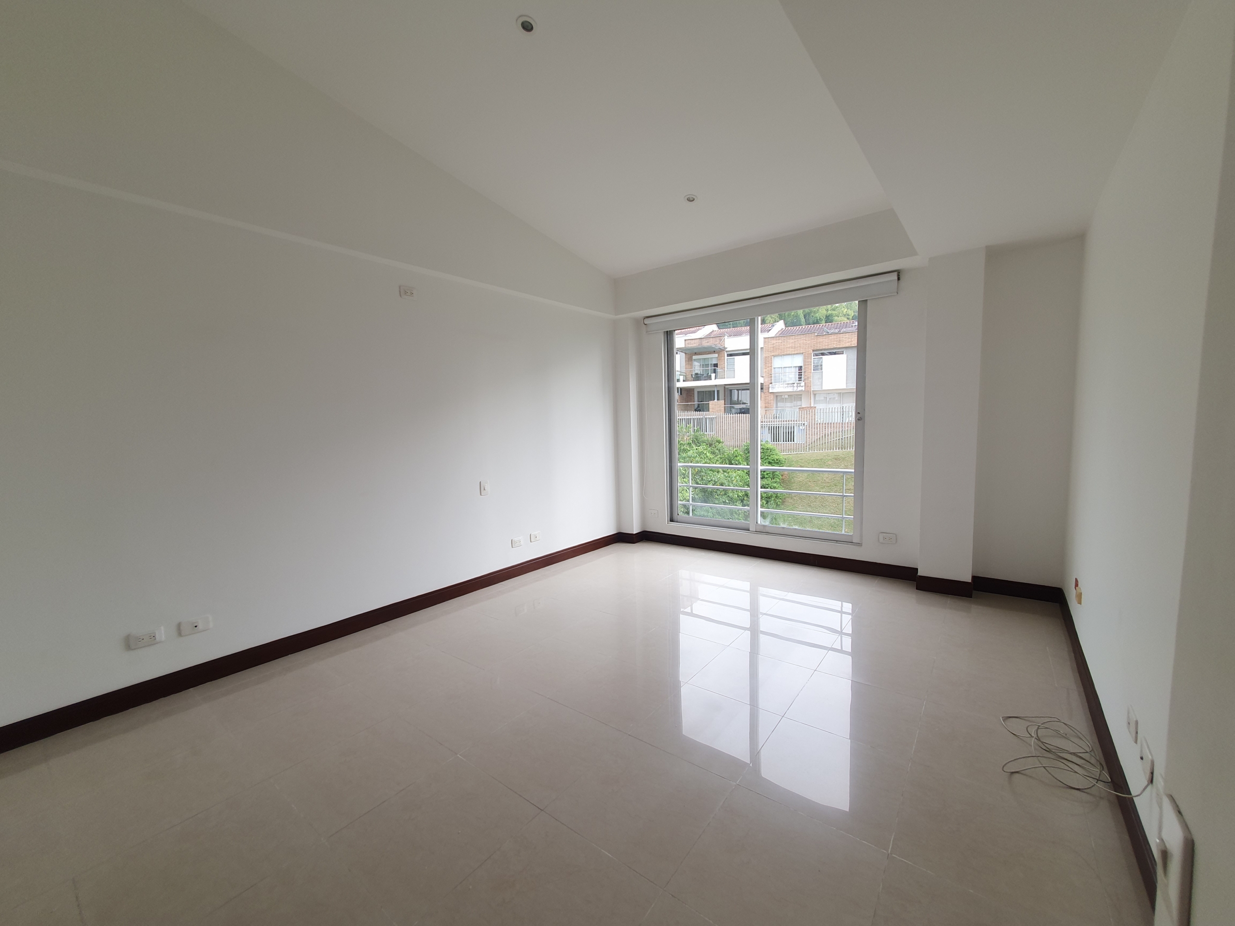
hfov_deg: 106.2
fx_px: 464
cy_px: 463
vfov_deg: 89.9
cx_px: 618
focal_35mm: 13
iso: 50
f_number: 2.2
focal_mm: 1.8
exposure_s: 1/141
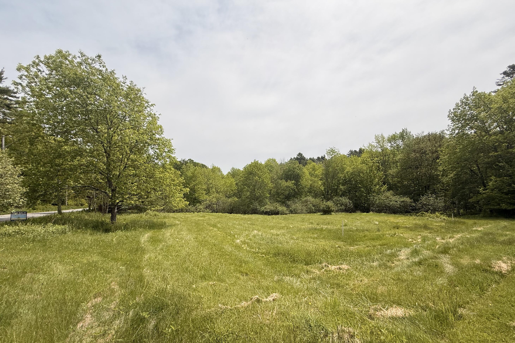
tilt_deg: +1.1
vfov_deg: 76.9
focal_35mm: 15
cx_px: 256
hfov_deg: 100.4
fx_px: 215
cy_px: 196
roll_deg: +1.2
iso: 50
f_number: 2.2
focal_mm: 2.22
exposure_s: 1/3460
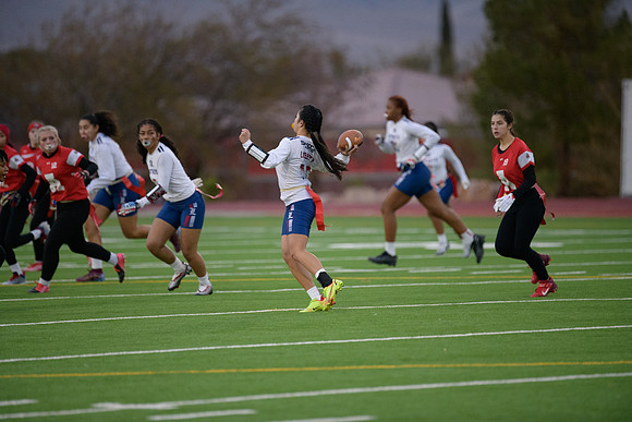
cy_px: 211
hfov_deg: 6.9
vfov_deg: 4.6
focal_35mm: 300
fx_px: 5268
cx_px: 316
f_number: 2.8
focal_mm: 300
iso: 3600
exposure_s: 1/3200
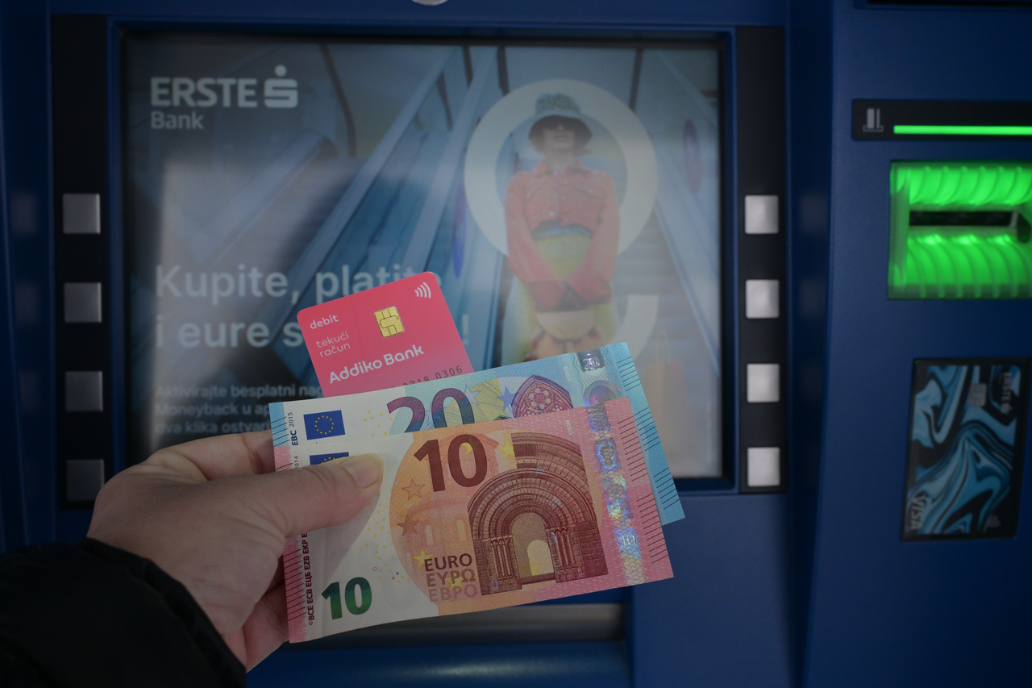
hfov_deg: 51.9
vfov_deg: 35.9
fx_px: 1060
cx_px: 516
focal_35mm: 37
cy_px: 344
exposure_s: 1/160
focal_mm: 37
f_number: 9
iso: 800
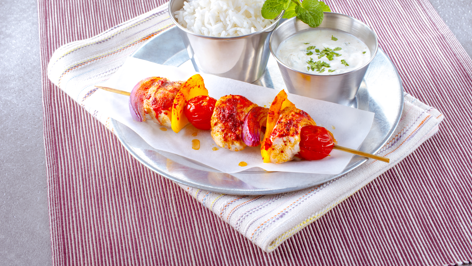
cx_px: 237
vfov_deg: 16.3
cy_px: 109
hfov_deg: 28.6
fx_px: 926
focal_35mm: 74
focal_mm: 70
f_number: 16
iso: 100
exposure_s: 1/100
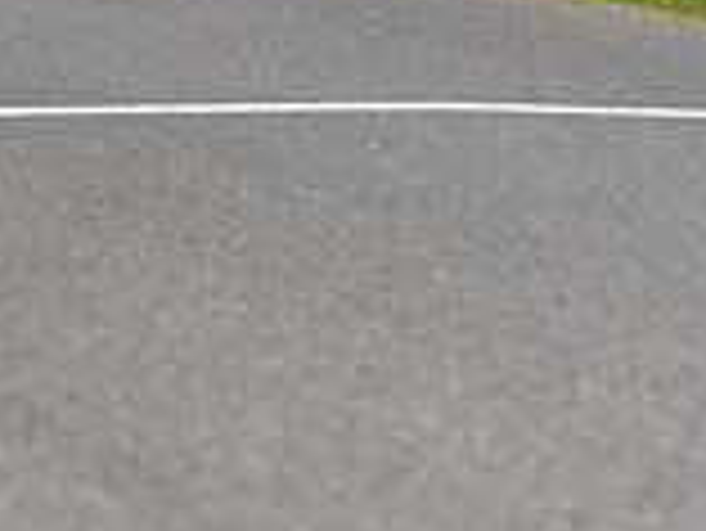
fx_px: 5735
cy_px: -277
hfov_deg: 6.9
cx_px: -319
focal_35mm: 281
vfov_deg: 5.3
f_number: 4
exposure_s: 1/640
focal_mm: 79
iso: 200
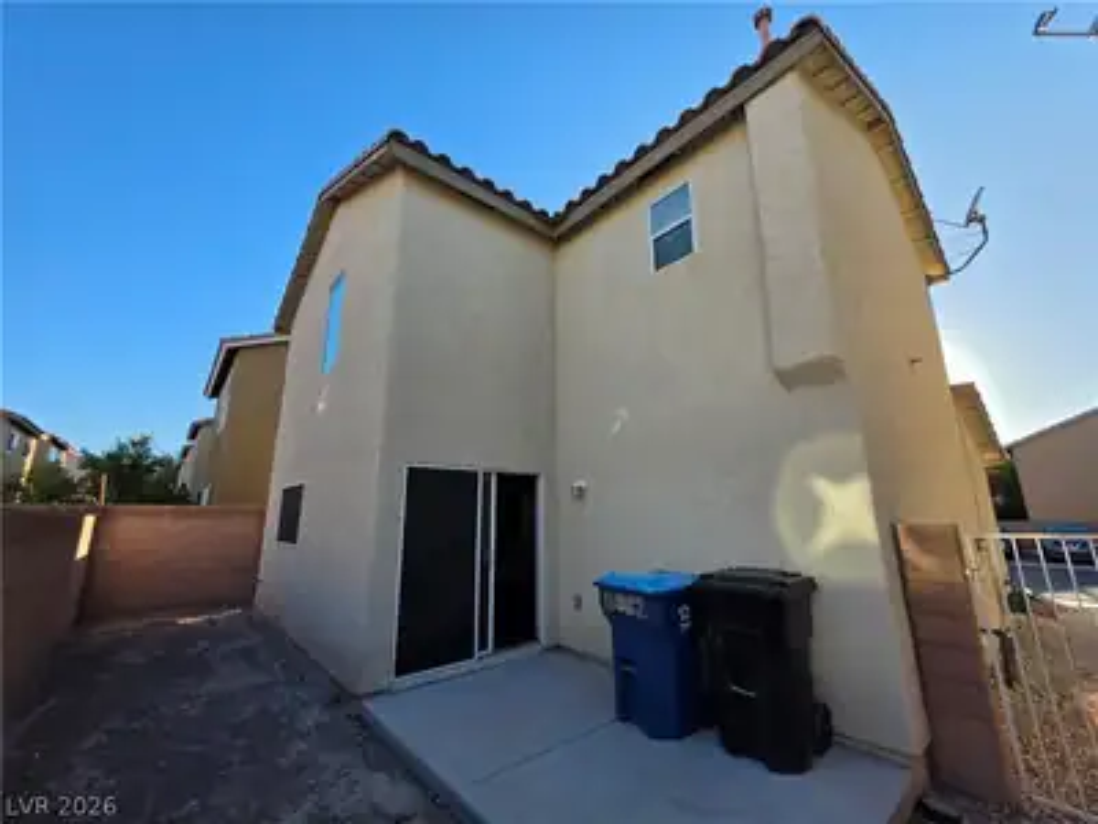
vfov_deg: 89.9
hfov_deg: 106.2
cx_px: 549
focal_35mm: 13
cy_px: 412
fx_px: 412
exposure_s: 1/864
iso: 40
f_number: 1.9
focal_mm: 2.2
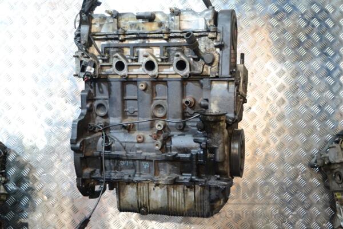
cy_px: 114
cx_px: 172
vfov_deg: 28.1
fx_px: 457
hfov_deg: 41.1
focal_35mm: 48
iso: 2000
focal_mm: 32
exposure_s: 1/30
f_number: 4.8
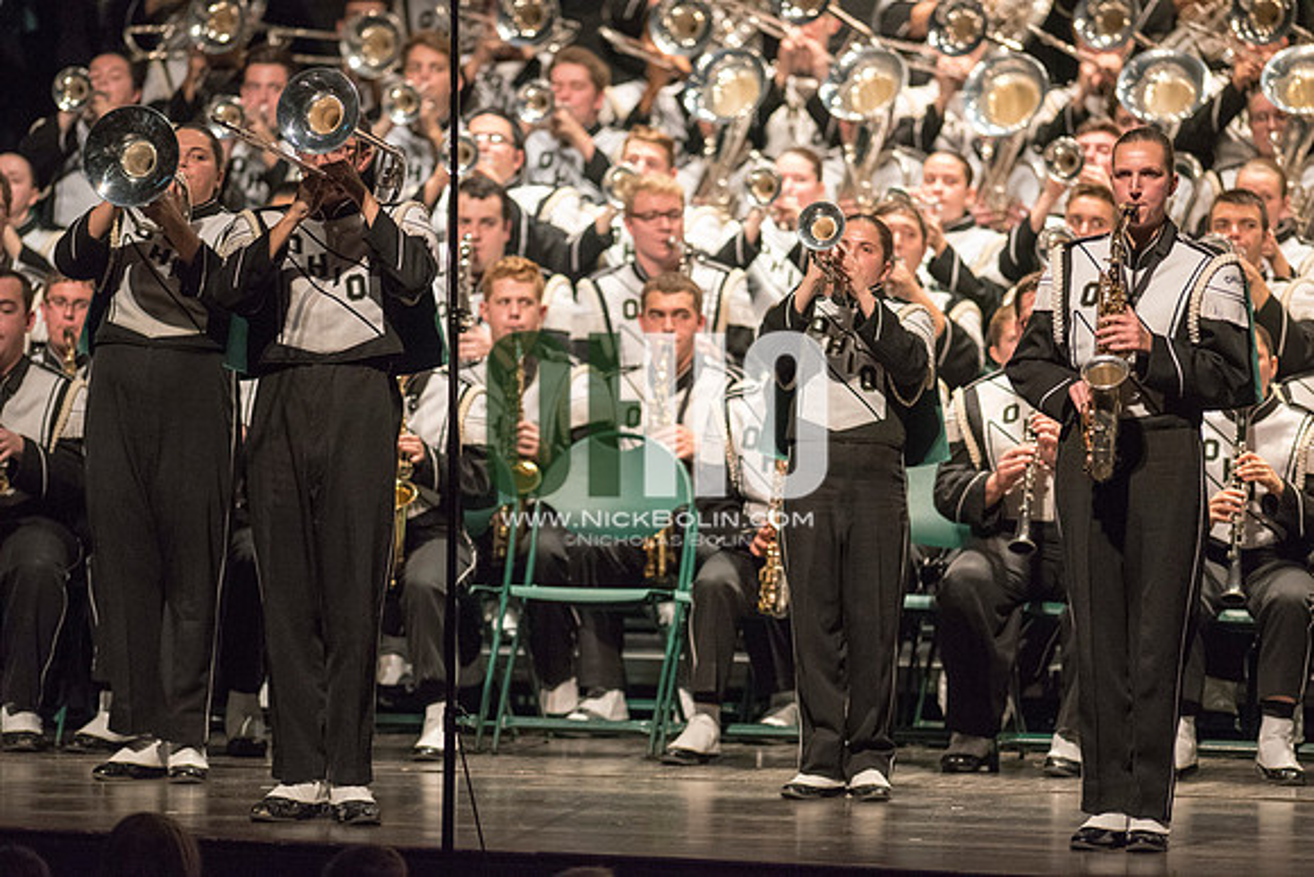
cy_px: 438
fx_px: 10952
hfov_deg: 6.9
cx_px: 657
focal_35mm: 300
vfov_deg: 4.6
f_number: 2.8
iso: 4000
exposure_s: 1/500
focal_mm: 300
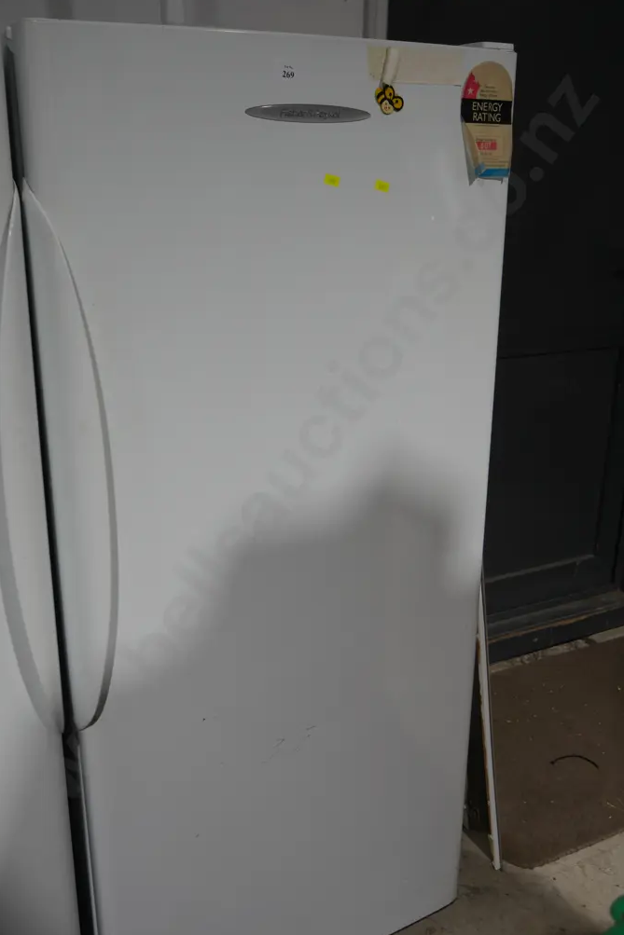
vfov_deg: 55.8
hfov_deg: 38.9
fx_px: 884
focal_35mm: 34
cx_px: 296
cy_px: 468
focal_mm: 16
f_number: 3.6
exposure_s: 1/80
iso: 200
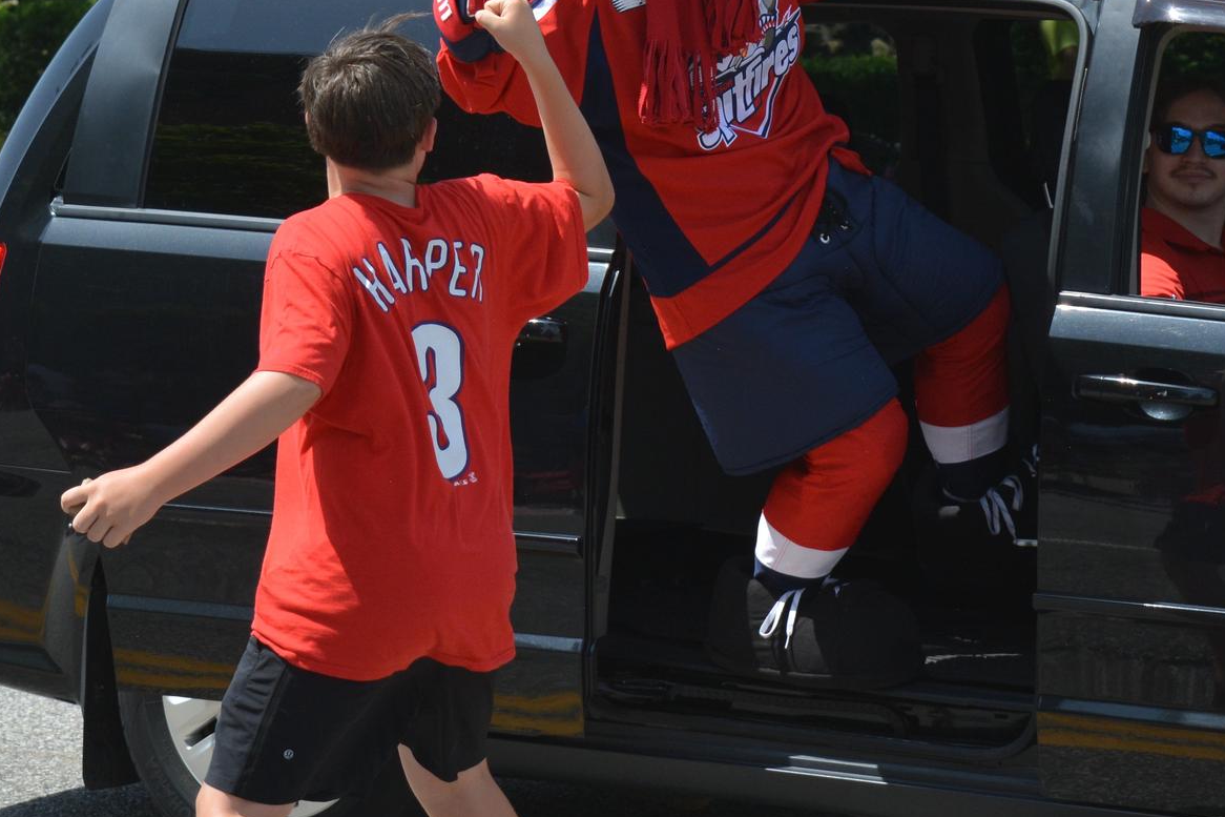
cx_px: 583
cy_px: 157
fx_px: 4593
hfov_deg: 15.2
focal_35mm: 135
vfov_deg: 10.1
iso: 400
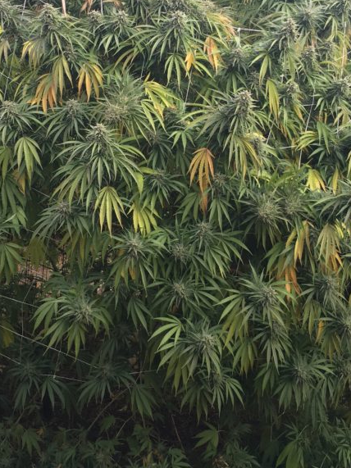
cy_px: 153
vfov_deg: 36.4
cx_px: 154
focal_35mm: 52
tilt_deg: -4.2
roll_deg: -1.5
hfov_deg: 28.0
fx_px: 703
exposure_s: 1/233
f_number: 2.2
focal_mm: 4.15
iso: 25
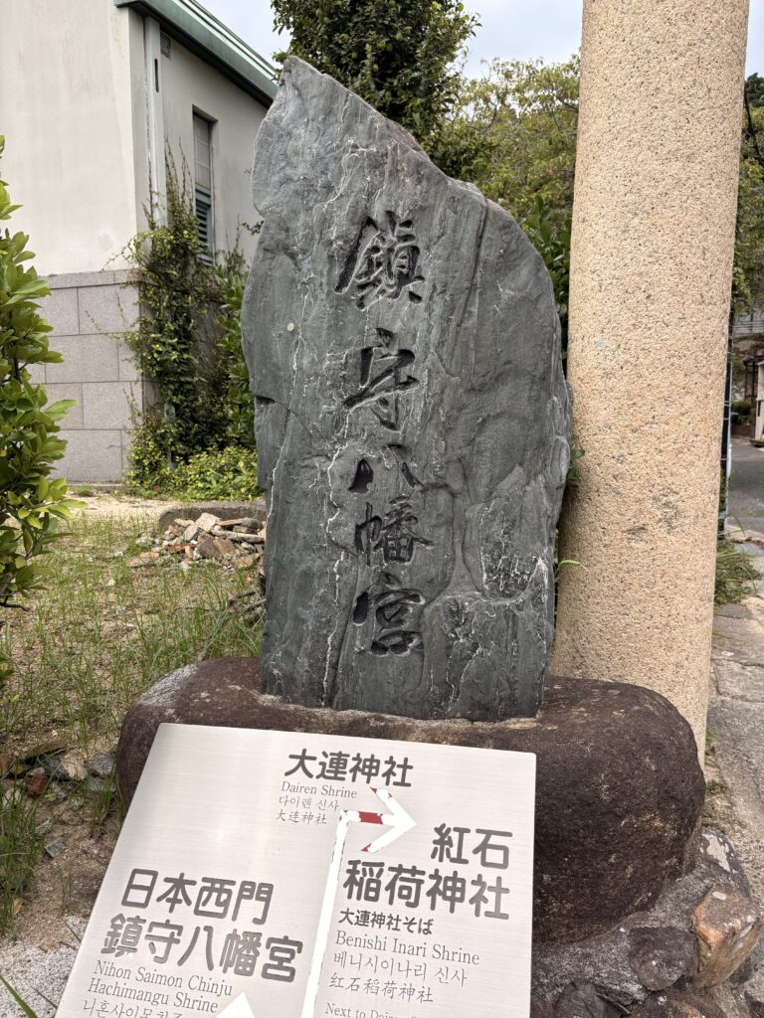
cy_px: 509
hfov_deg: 53.1
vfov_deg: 67.3
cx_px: 382
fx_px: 765
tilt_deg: -4.3
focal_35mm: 26
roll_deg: -0.2
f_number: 1.6
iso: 50
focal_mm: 5.96
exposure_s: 1/1337
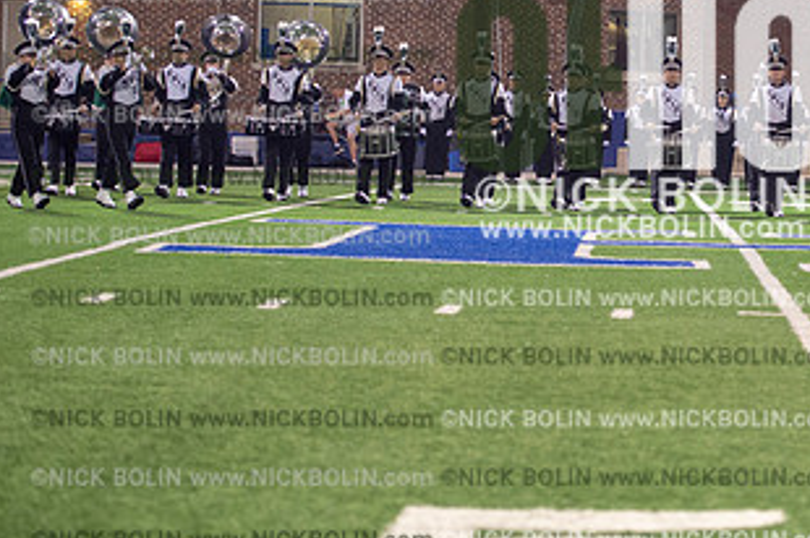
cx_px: 640
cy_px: 115
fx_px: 2944
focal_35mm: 131
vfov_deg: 10.4
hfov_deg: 15.6
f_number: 2.8
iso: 4000
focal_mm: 70
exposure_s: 1/250
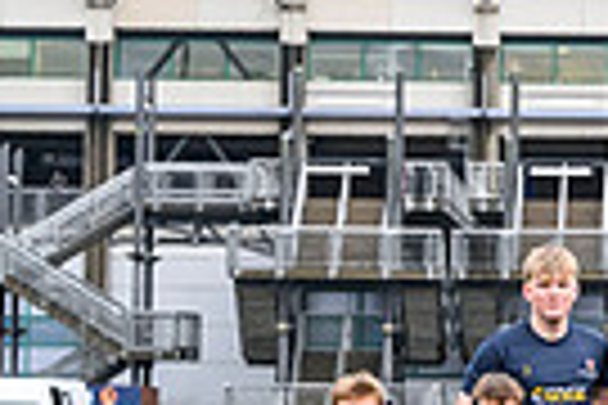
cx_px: 1198
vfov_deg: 4.6
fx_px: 5066
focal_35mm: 300
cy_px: 97
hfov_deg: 6.7
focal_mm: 70
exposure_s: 1/1000
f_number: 4.5
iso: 2500
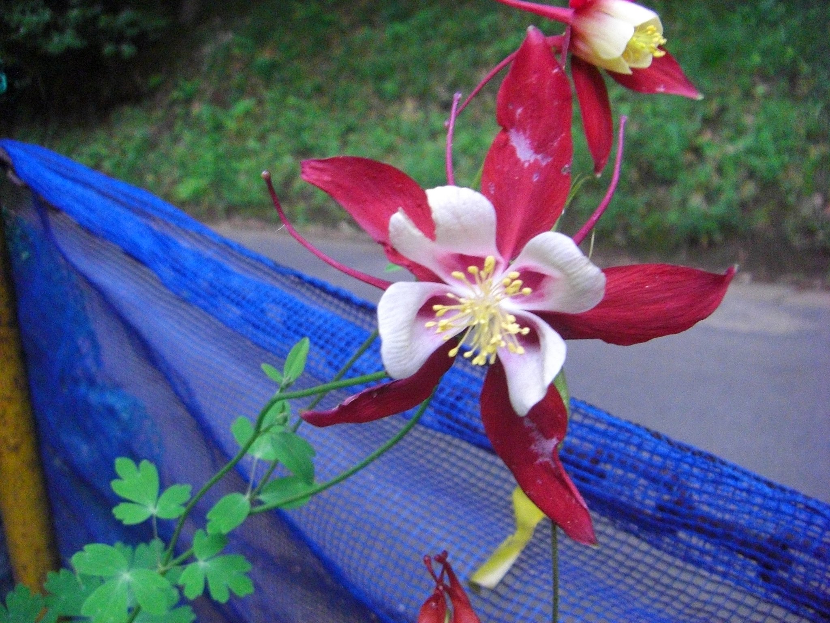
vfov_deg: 37.7
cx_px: 415
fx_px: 911
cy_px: 312
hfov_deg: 49.0
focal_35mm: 38
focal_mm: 6.3
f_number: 3.4
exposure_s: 1/30
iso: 400
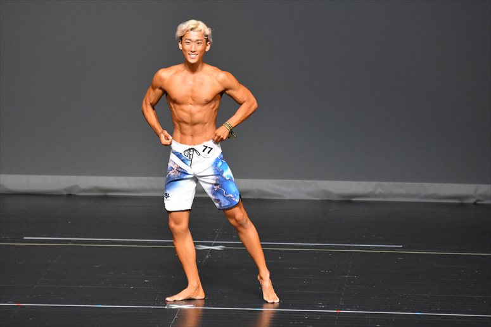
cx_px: 246
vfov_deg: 4.0
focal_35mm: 345
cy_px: 164
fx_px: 4703
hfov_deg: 6.0
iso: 3200
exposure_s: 1/400
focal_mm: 230
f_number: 5.6
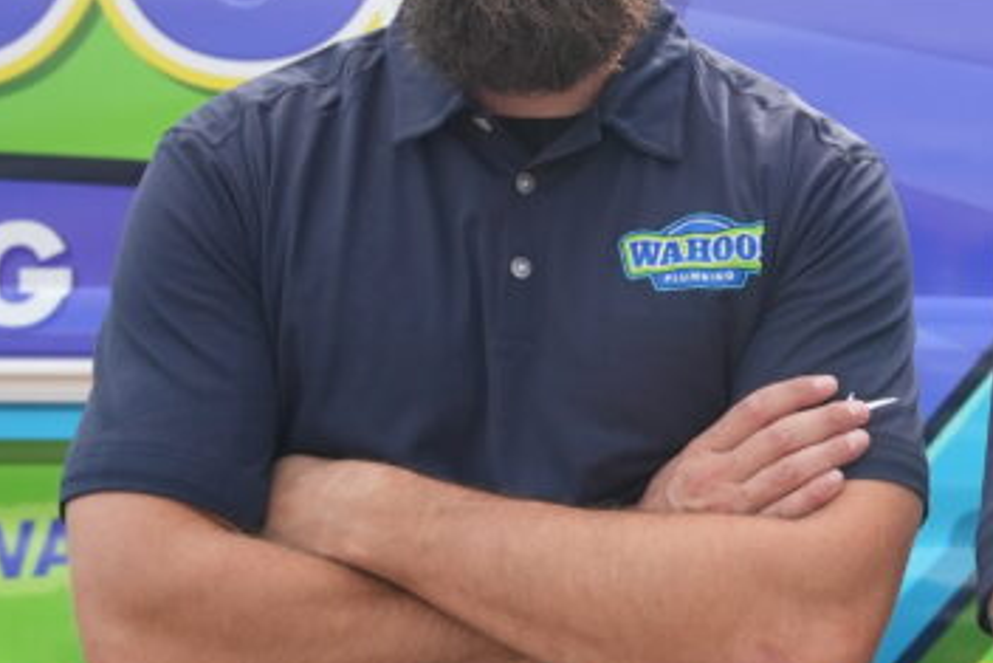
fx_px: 2732
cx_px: 1004
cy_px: 248
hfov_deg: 19.9
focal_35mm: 99
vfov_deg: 13.8
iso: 800
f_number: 4.5
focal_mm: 34
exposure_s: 1/50
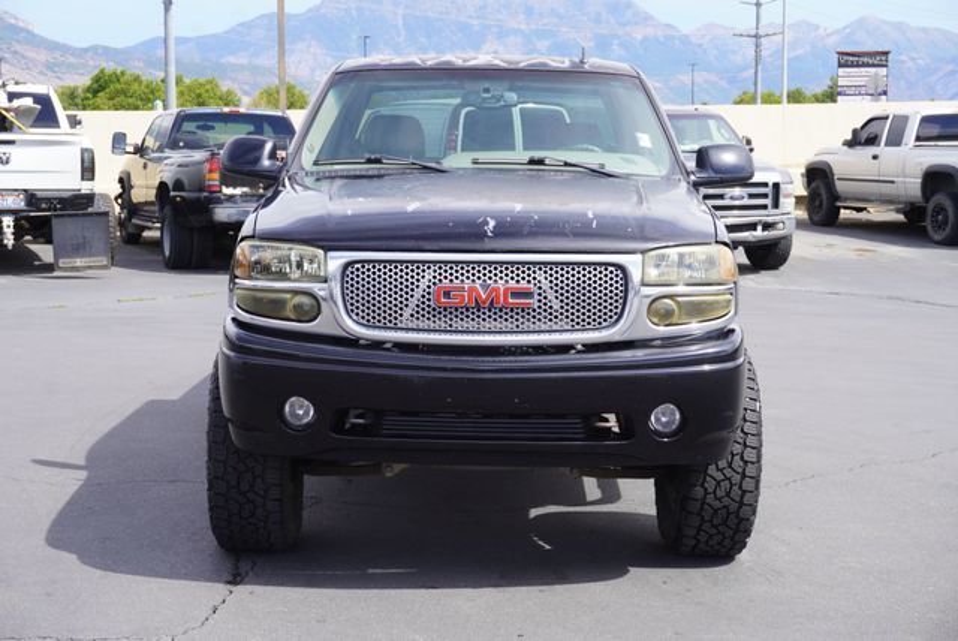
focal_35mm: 58
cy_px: 320
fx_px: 1558
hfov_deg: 34.2
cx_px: 479
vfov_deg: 23.2
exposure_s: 1/100
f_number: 9
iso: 100
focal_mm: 39
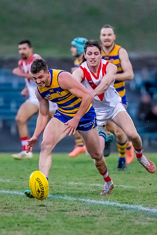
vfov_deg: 2.6
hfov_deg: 1.7
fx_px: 5213
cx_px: 76
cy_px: 110
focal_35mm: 797
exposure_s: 1/1600
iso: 10000
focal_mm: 420
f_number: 4
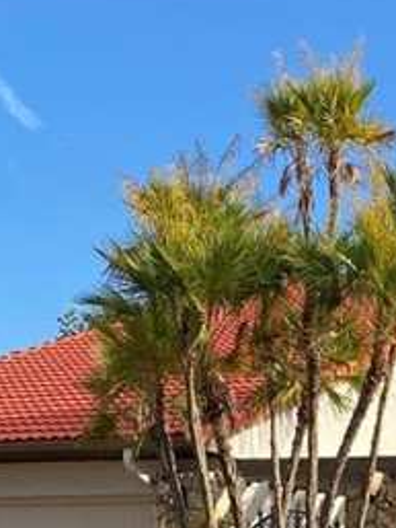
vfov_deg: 17.6
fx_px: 1646
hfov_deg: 13.2
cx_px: 517
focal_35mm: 108
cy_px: 571
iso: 32
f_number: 1.8
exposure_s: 1/1272
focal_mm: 4.25
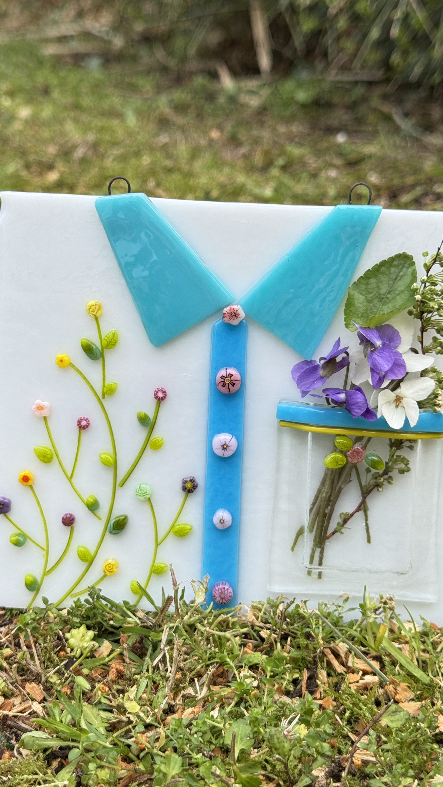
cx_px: 224
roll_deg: +1.6
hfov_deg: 22.6
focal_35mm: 53
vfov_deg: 39.2
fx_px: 1107
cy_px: 394
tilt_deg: -20.6
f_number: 1.78
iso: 64
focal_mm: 6.76
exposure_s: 1/802
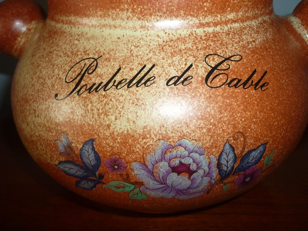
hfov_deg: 55.4
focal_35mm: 33
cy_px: 116
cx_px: 154
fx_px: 294
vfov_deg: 42.9
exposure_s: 1/30
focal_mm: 5.5
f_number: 2.8
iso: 100
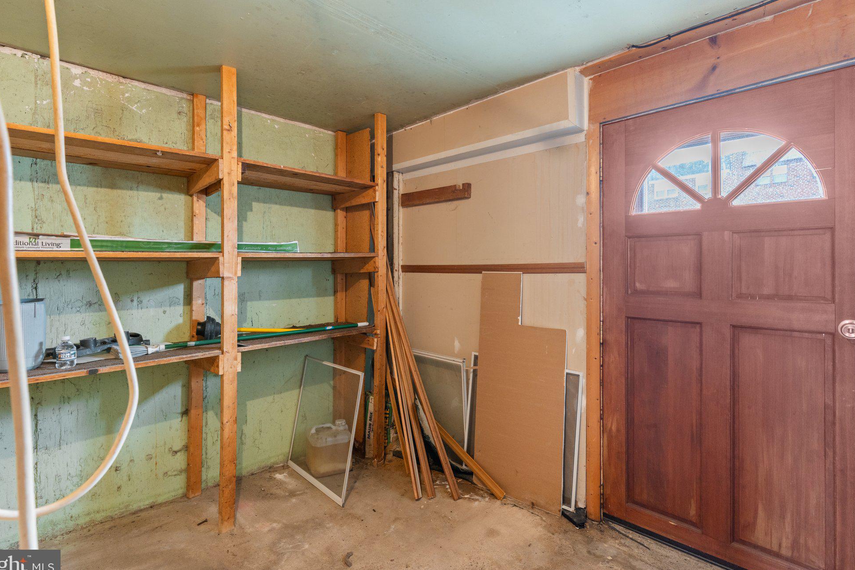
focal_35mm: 18
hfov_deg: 90.0
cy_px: 280
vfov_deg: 67.4
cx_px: 415
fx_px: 427
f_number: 8
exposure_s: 1/2.5
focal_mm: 17
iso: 500
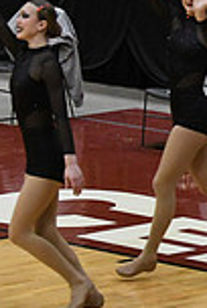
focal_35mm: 400
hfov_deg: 3.4
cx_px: 538
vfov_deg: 5.1
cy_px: 104
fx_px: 3434
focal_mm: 70
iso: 5000
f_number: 4
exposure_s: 1/500
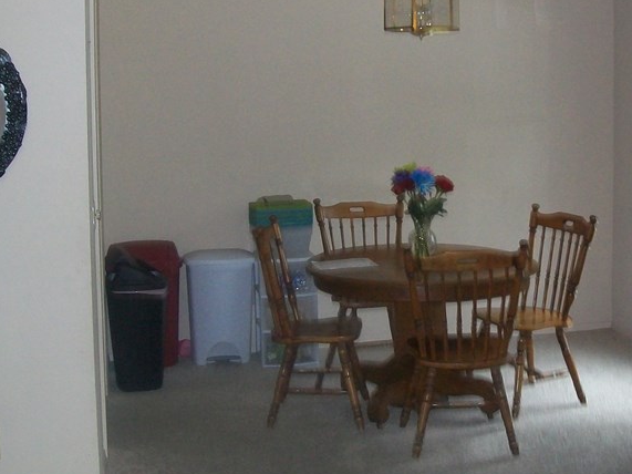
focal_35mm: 61
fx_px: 1113
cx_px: 385
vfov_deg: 23.9
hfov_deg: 31.6
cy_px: 153
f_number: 2.7
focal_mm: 6.1
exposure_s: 1/60
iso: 160
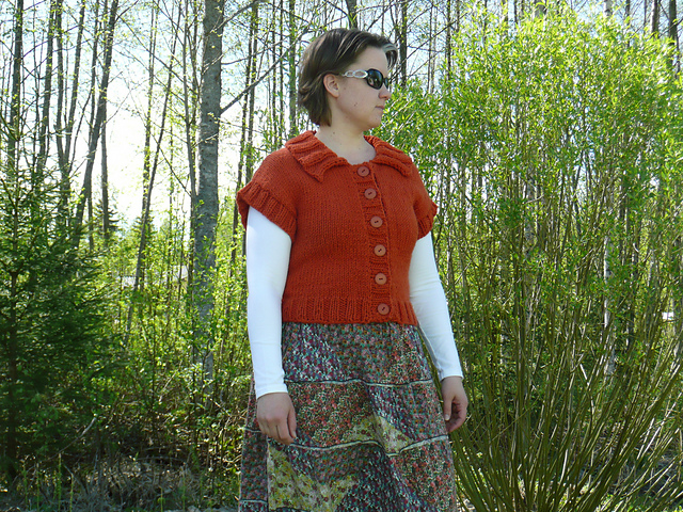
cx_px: 342
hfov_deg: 34.9
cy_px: 256
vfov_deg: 26.6
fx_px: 1085
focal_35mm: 55
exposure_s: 1/160
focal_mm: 9.1
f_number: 4.3
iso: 100
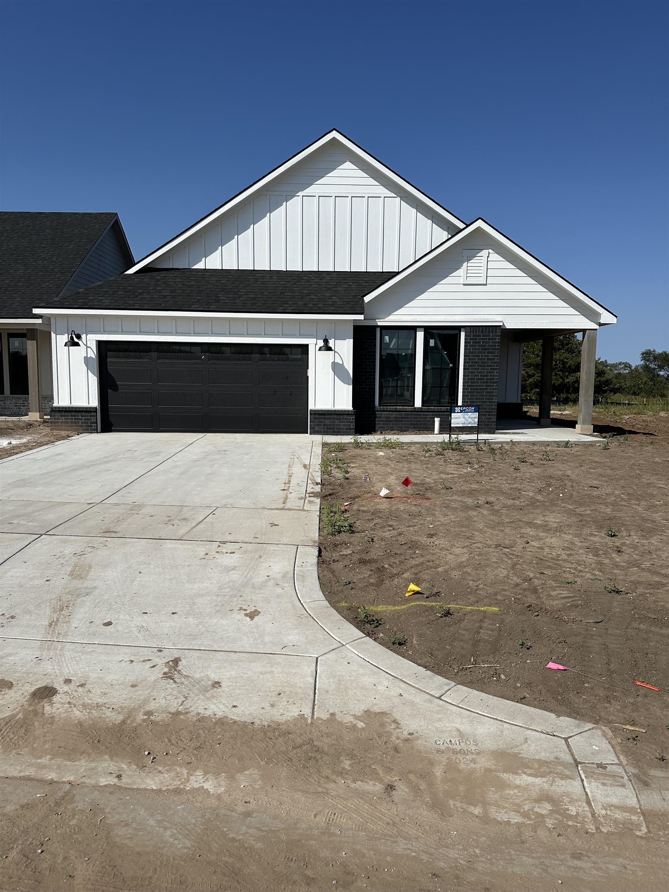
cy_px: 446
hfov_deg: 56.8
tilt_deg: -6.5
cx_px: 334
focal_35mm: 24
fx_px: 618
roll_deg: -1.6
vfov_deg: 71.6
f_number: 1.78
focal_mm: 6.86
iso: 80
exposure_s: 1/9709
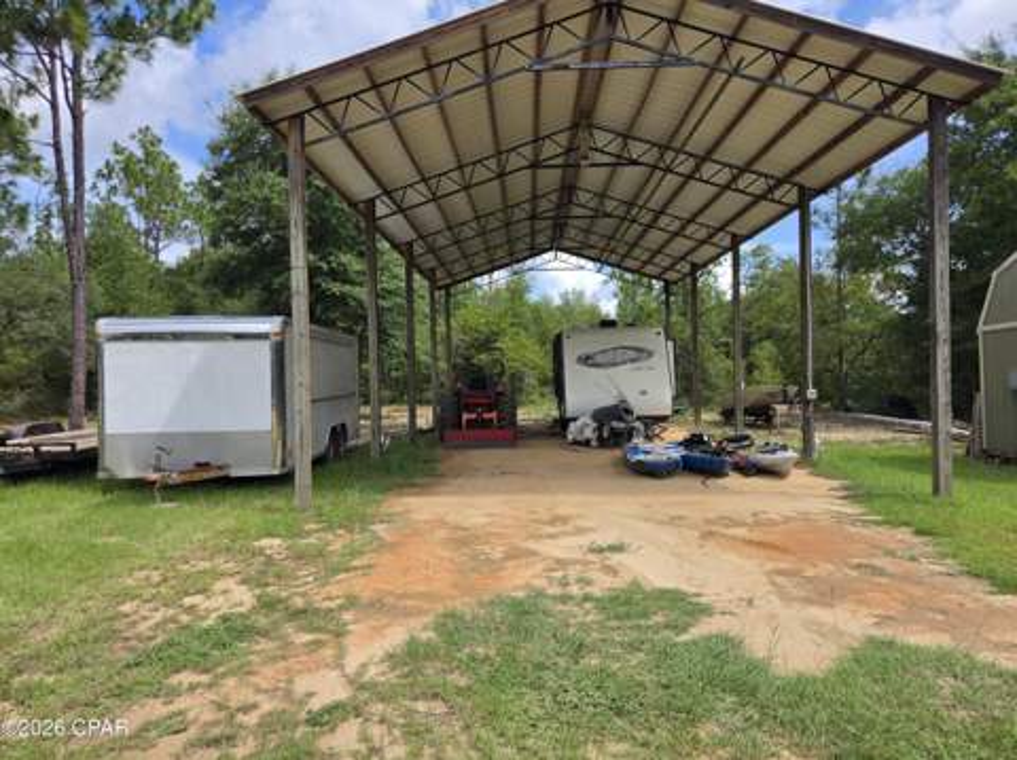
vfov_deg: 58.8
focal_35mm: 23
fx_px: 675
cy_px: 380
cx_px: 508
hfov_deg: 74.0
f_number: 1.8
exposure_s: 1/2730
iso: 80
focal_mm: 5.4
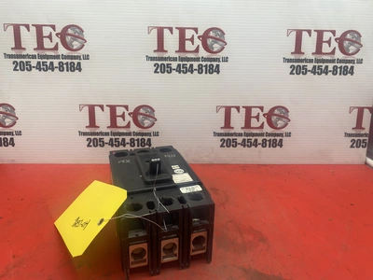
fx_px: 280
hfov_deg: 67.3
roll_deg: -1.5
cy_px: 140
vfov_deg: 53.1
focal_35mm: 26
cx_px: 186
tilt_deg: -21.4
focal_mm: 4.25
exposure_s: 1/122
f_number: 1.8
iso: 40
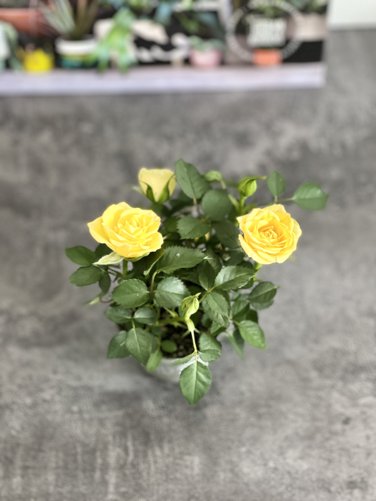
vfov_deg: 30.3
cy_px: 250
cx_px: 188
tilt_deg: -57.8
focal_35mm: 64
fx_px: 927
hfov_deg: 22.9
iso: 320
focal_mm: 7.5
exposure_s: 1/20
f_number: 2.2
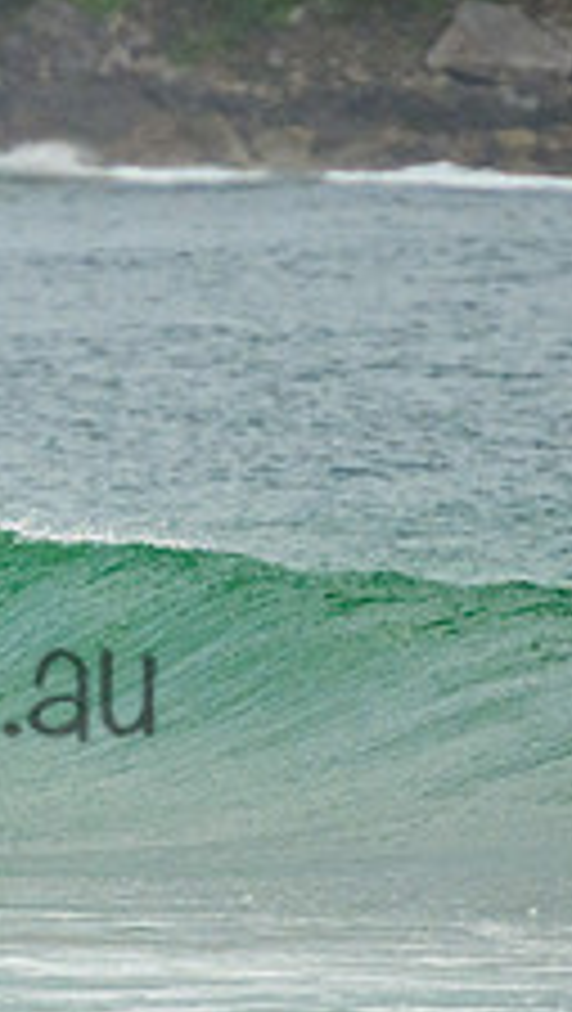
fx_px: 39963
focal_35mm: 1486
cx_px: -218
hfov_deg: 0.8
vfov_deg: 1.5
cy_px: 515
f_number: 5.6
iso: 900
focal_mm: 400
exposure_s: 1/2000
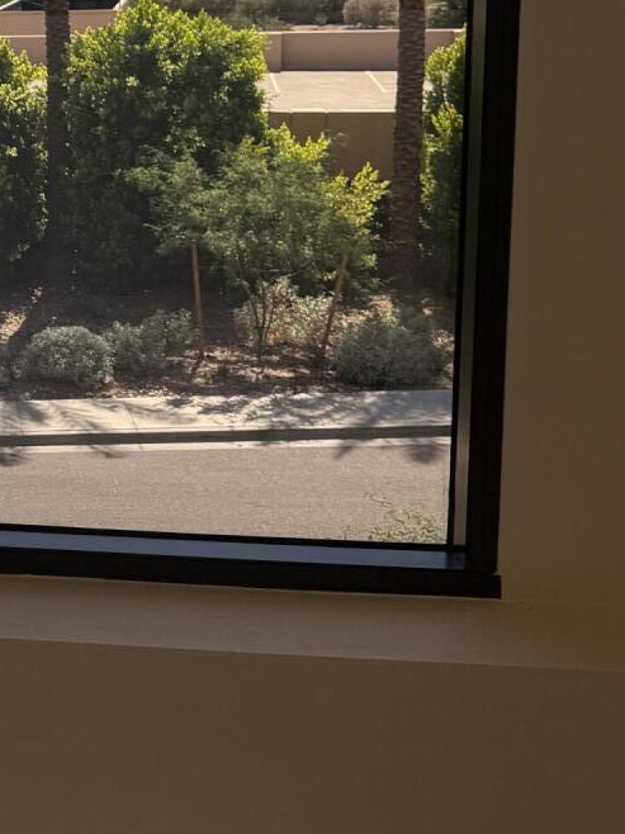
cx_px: -290
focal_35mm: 73
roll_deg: -0.2
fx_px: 1759
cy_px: 208
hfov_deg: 18.1
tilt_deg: -7.9
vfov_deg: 26.3
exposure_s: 1/943
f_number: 1.78
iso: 80
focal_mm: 6.76
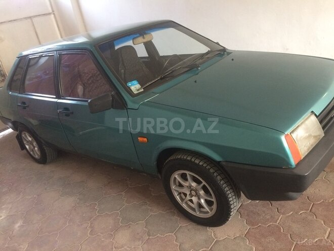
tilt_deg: -24.2
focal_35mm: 29
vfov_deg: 48.2
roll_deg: +14.6
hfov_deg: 61.7
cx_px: 167
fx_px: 280
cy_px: 126
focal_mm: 4.15
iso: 160
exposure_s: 1/33
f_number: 2.2
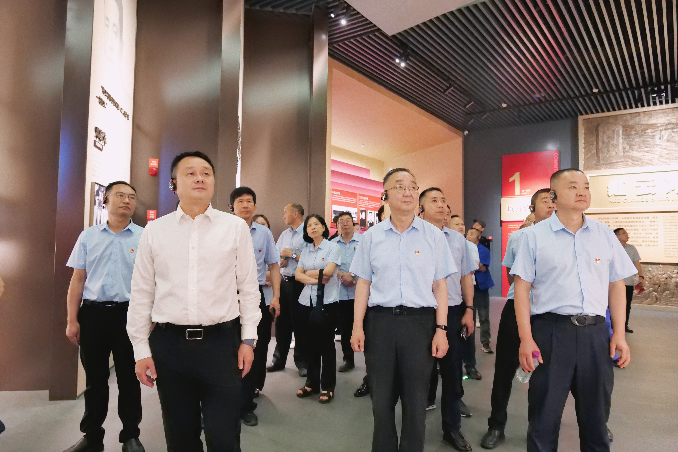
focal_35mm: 24
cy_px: 226
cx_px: 339
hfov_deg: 73.7
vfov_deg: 53.1
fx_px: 452
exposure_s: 1/80
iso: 25600
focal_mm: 24
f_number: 5
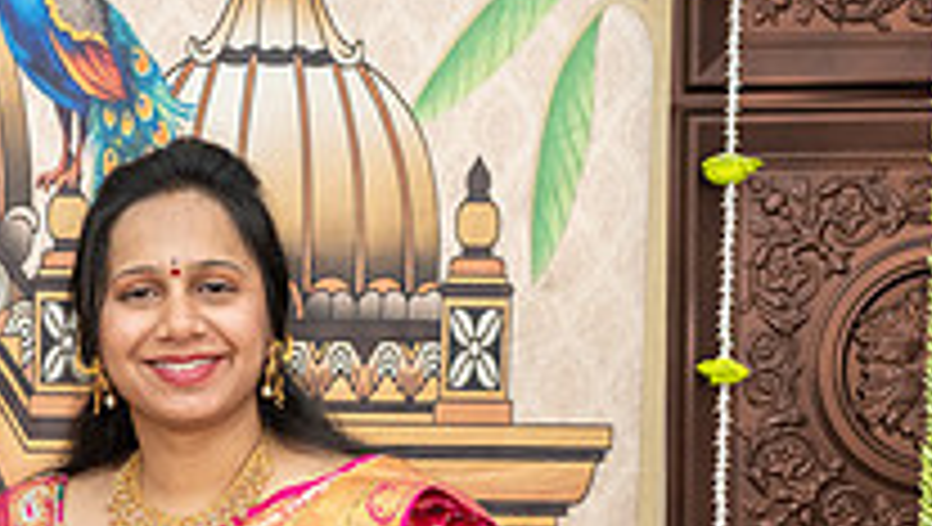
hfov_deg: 17.7
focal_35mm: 118
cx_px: 9
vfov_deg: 10.1
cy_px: 659
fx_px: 2920
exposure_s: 1/160
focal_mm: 40
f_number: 3.5
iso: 800
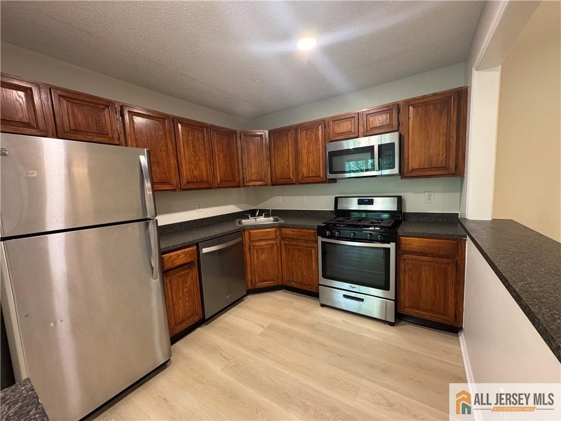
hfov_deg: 102.1
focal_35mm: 14
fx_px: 227
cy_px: 210
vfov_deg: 85.7
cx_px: 280
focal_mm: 2.22
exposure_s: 1/60
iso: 500
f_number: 2.2
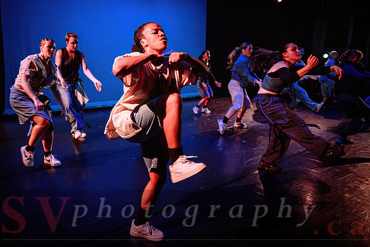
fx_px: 278
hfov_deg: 67.1
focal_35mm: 27
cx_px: 166
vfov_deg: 47.8
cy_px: 113
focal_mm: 24
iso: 1600
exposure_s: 1/300
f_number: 2.8
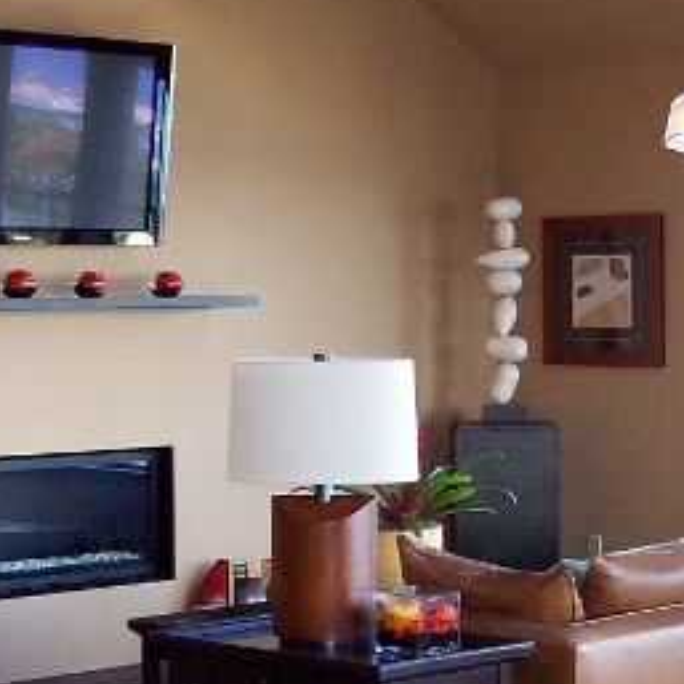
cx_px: 266
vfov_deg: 17.5
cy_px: 417
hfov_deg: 17.5
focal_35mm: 99
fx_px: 2213
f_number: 2.7
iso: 140
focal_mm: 6
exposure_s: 1/64
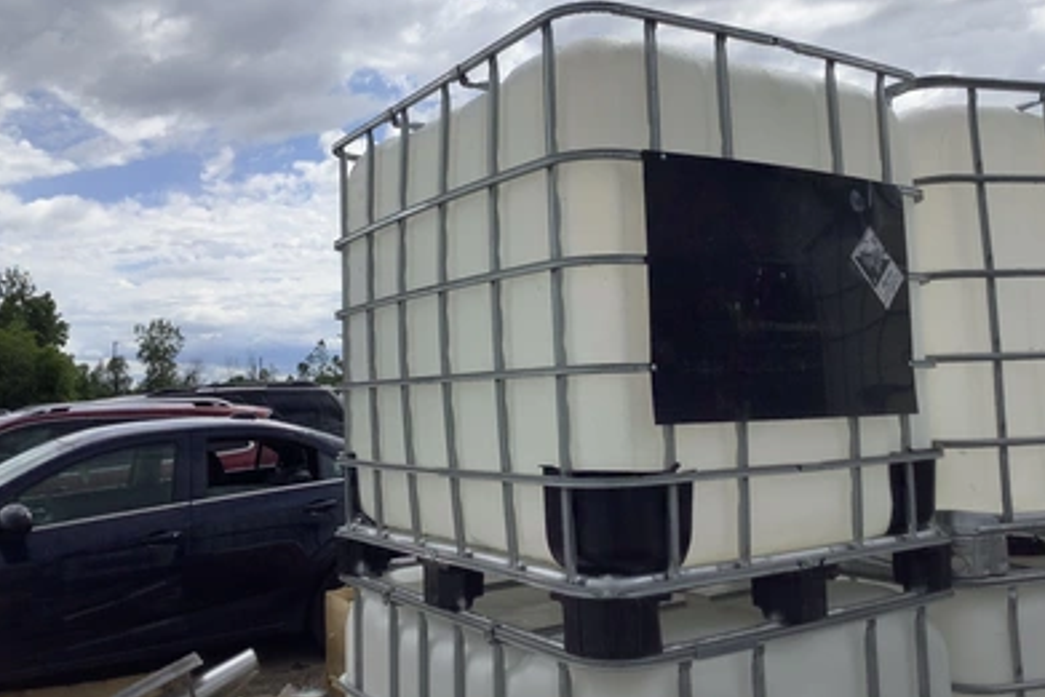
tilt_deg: +7.1
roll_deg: +1.3
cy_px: 304
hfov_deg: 57.2
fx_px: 958
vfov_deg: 39.9
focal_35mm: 33
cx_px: 524
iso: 25
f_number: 2.4
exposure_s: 1/1942
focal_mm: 3.3
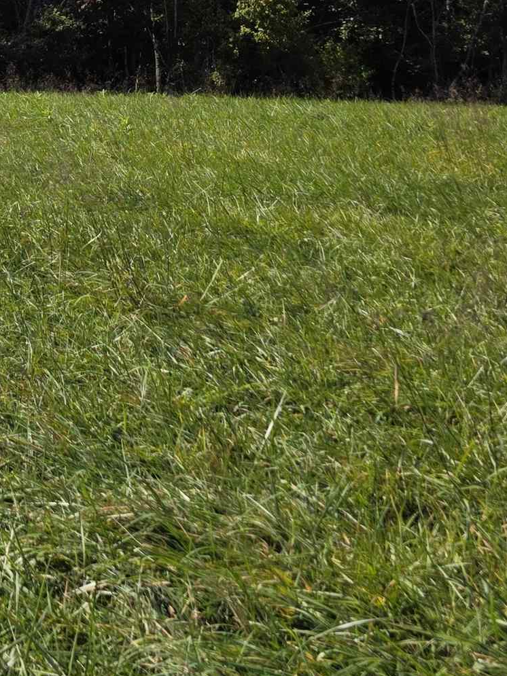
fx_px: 1387
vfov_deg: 25.3
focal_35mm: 71
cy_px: -77
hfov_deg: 18.0
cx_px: -295
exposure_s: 1/6150
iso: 80
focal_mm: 6.3
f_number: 1.7
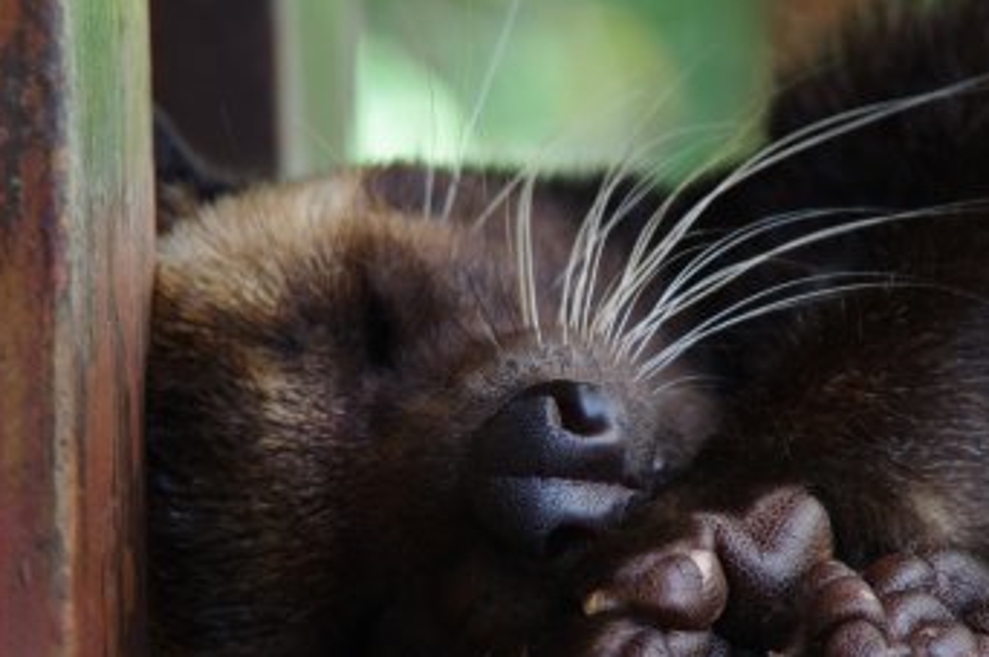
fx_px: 9928
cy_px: 398
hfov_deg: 5.7
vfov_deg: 3.8
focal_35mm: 362
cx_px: 593
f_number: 5.6
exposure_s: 1/20
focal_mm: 135
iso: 400
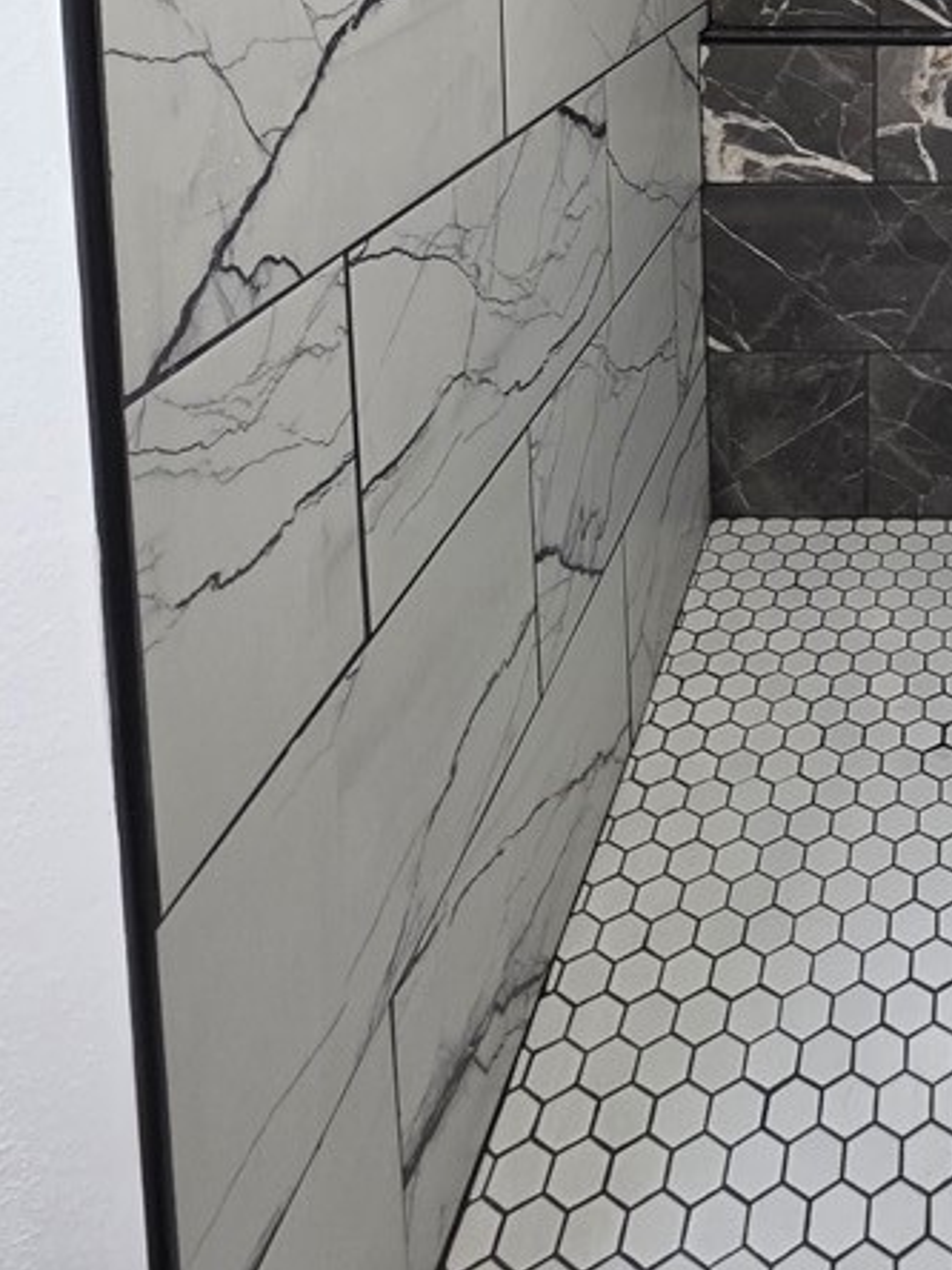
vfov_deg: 47.4
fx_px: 1100
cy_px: -54
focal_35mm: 30
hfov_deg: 39.8
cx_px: 1001
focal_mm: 2.2
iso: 200
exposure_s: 1/120
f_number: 1.9
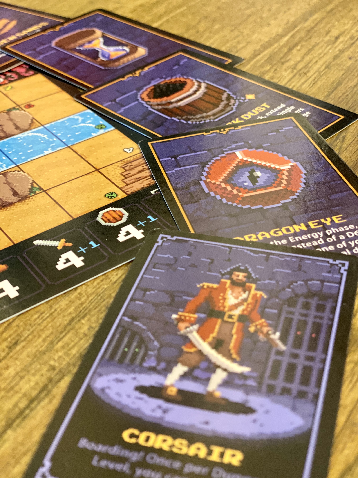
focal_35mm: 52
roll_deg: +3.5
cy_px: 239
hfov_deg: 28.0
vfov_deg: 36.8
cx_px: 179
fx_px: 717
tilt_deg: -37.2
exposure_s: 1/33
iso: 250
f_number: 2
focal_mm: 6
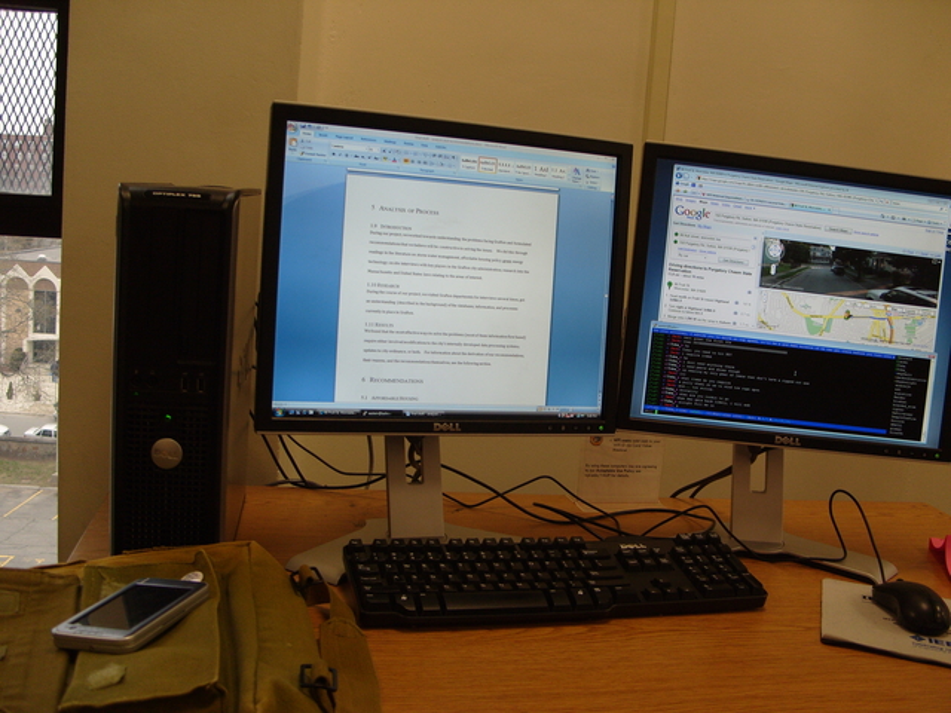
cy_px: 356
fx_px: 962
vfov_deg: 40.7
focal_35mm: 35
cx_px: 476
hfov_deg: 52.6
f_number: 2.8
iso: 100
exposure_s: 1/45
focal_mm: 7.8
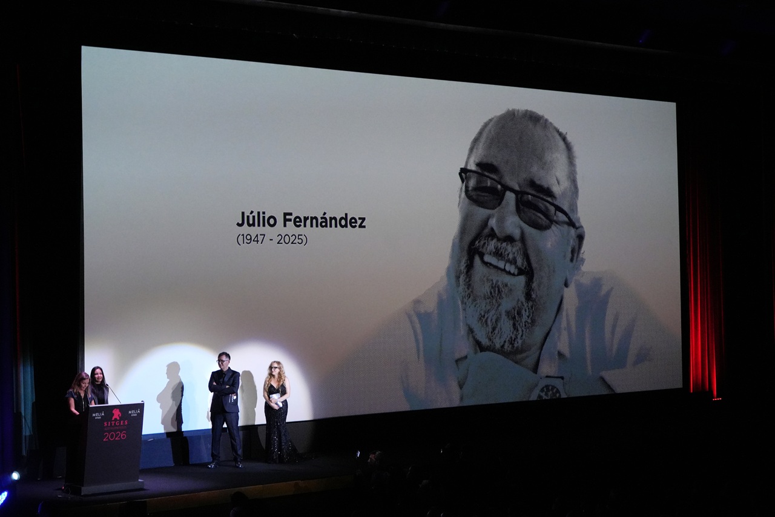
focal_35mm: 70
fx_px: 1507
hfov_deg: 28.8
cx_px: 388
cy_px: 258
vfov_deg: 19.5
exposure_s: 1/320
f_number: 4
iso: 4000
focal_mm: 70
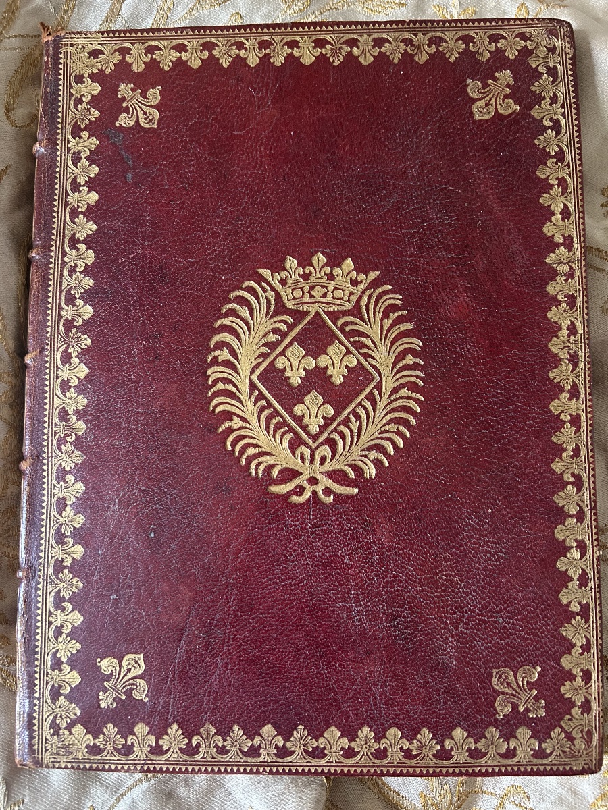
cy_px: 405
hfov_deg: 53.1
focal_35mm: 26
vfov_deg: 67.3
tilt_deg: -78.1
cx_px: 304
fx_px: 609
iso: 400
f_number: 1.5
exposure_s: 1/60
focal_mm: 5.7
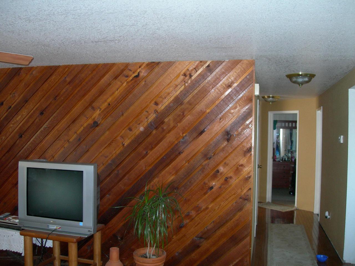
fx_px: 390
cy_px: 133
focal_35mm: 38
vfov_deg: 37.7
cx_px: 178
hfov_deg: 49.0
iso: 144
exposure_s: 1/60.1
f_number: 2.8
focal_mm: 7.8
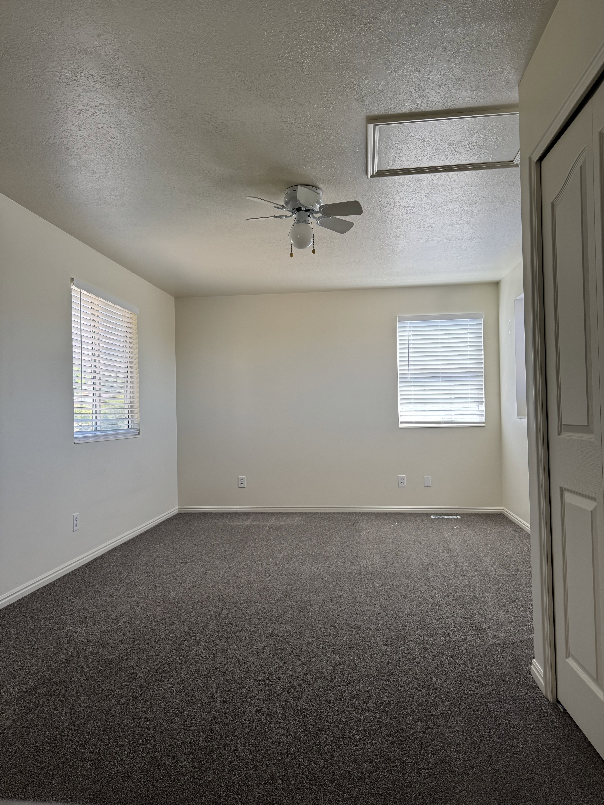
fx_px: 558
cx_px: 302
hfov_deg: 56.8
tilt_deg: +1.1
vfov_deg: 71.6
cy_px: 402
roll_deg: +0.7
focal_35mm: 24
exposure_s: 1/121
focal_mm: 6.76
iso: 64
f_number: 1.78
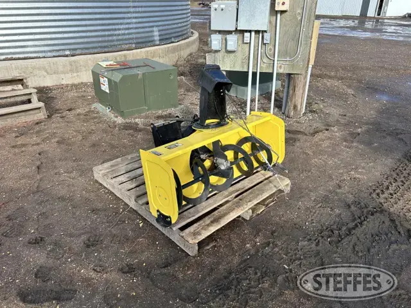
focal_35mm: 26
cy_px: 154
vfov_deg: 53.1
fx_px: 309
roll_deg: -0.4
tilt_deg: -26.8
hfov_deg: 67.3
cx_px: 206
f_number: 1.5
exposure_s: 1/1751
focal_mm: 5.7
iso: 50
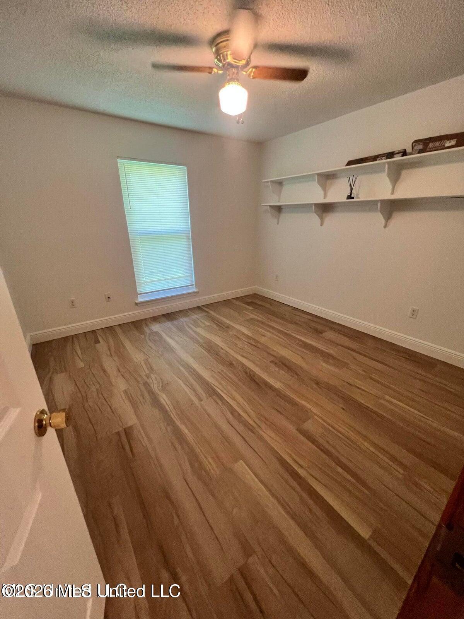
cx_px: 232
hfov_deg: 89.9
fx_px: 232
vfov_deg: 106.2
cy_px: 310
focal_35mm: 13
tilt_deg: -21.1
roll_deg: +2.3
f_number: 1.8
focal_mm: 1.57
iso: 250
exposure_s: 1/60
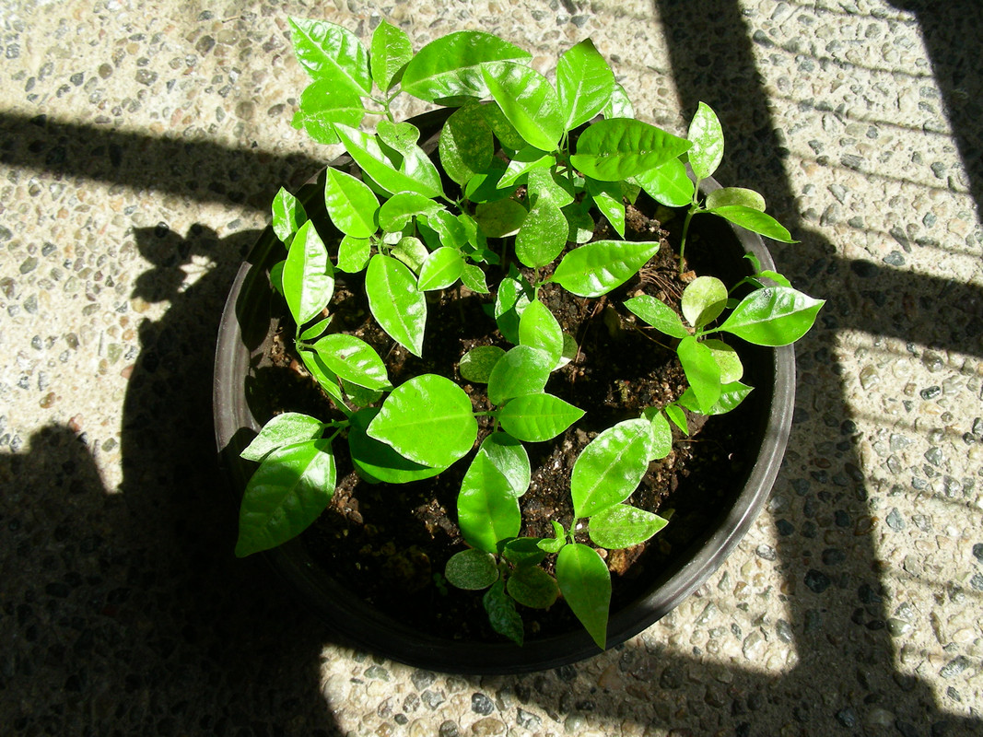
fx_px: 1079
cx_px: 492
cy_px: 368
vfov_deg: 37.7
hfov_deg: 49.0
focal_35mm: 38
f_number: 4
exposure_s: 1/397
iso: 50
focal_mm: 6.3
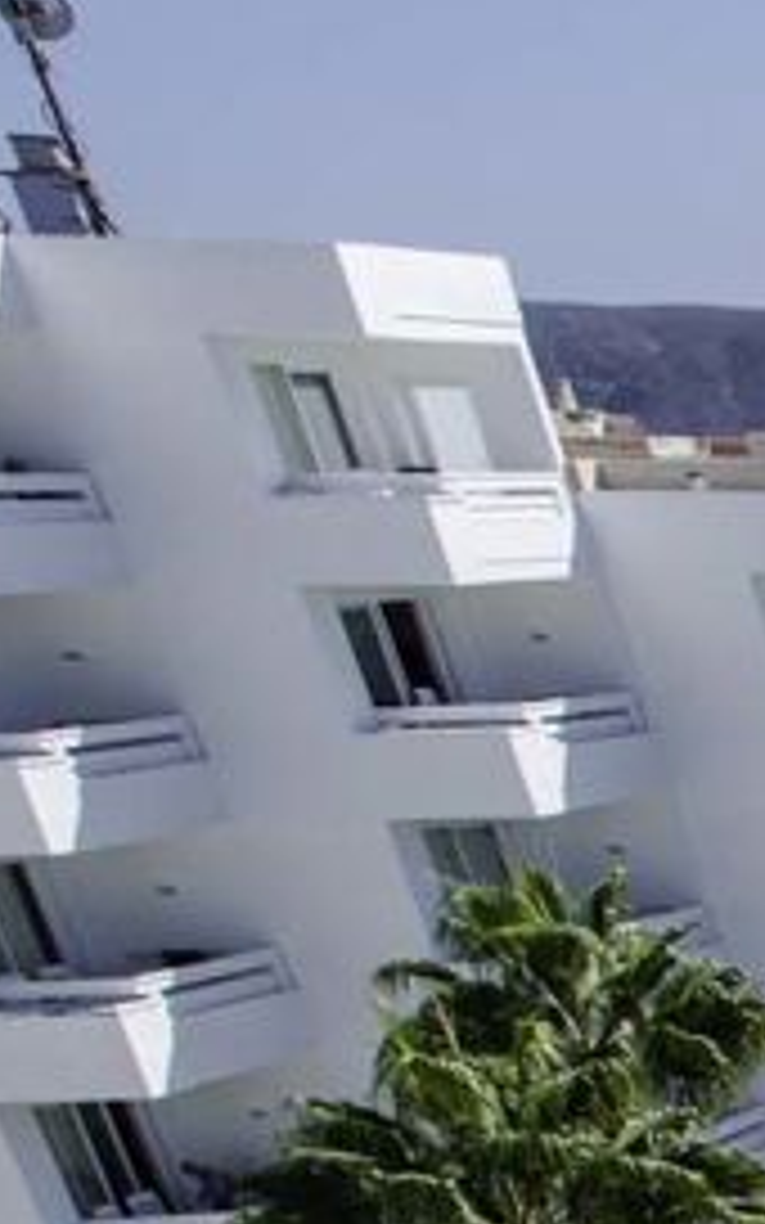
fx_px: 2802
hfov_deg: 7.6
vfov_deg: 20.1
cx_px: 3258
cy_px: 1989
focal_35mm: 84
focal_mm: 14
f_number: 9
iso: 200
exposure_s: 1/320
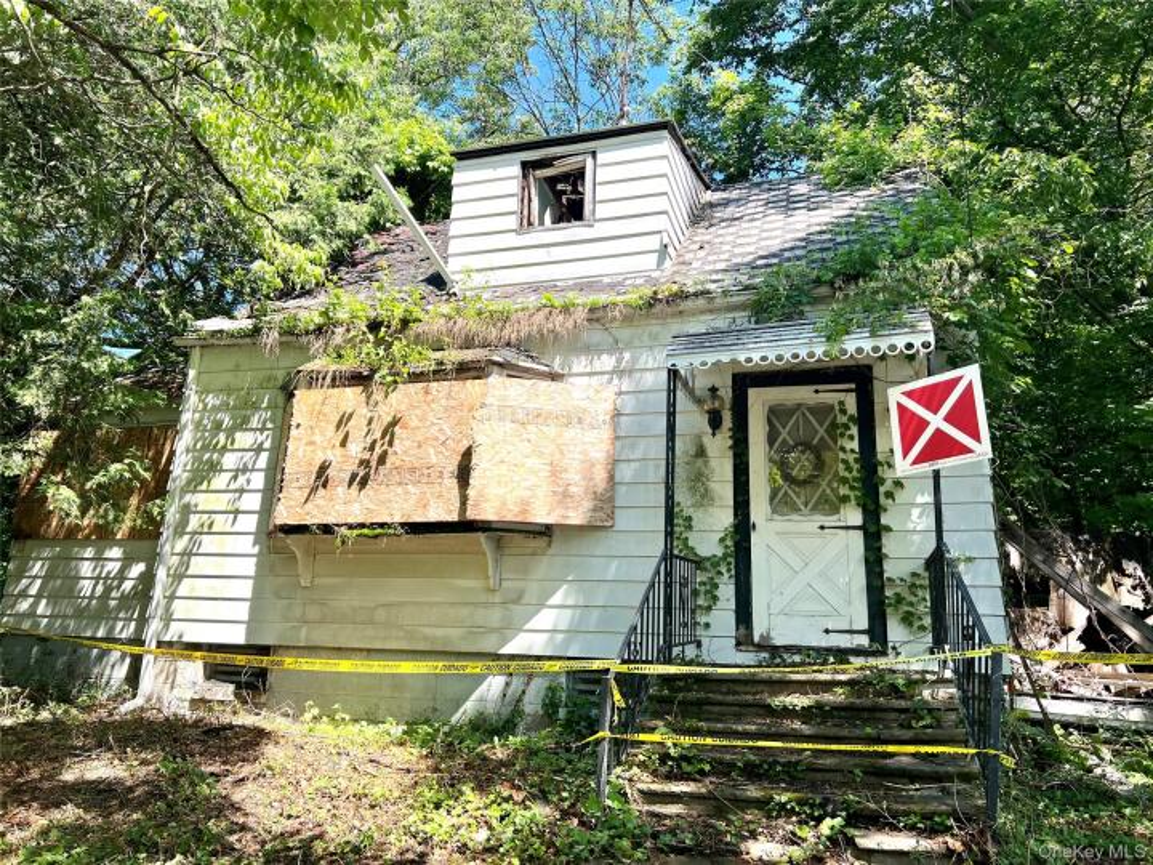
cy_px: 432
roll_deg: -3.0
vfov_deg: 53.1
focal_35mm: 26
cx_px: 576
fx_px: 866
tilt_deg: +13.2
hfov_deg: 67.3
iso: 50
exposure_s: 1/1295
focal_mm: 5.7
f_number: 1.5
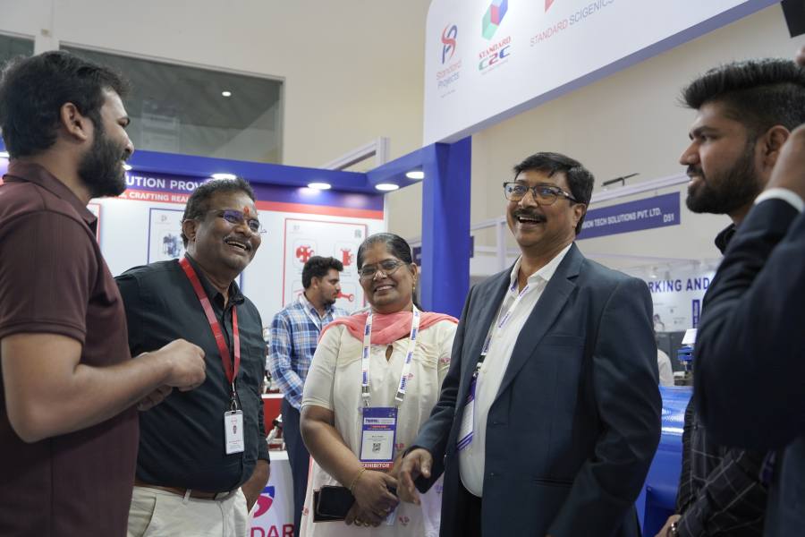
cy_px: 268
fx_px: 827
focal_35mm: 37
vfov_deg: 35.9
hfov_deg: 51.9
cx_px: 402
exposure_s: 1/160
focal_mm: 37
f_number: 4
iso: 640
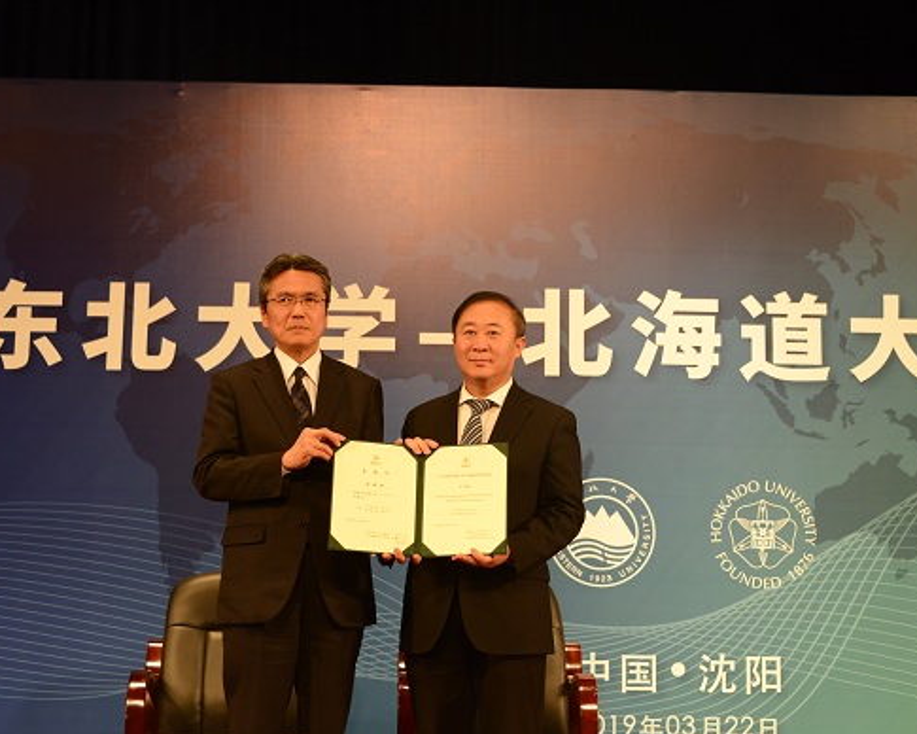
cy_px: 361
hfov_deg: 29.1
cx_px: 514
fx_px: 1764
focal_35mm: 65
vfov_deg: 23.5
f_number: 5.6
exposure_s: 1/160
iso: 2000
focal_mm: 56
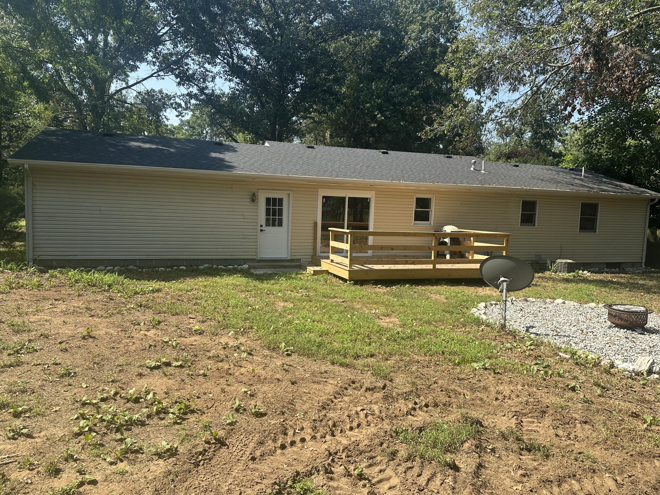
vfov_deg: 56.8
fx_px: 458
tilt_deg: -5.5
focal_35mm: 24
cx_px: 330
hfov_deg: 71.6
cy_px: 248
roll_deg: -2.4
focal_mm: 6.86
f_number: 1.78
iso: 80
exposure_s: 1/2203
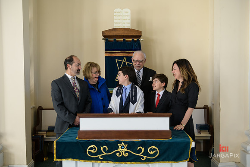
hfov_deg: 48.4
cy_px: 84
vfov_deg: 33.4
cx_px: 125
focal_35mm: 40
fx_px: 278
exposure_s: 1/125
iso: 400
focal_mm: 40
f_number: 3.2
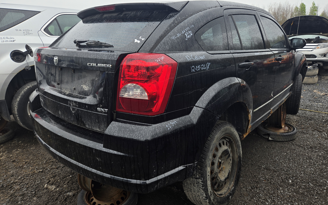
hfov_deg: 72.5
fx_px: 223
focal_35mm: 25
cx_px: 167
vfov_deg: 49.2
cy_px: 92
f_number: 1.8
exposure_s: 1/210
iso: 25
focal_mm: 5.4
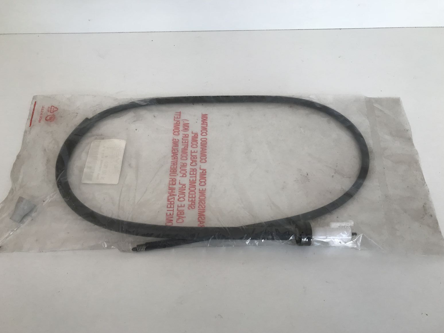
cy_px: 172
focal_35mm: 29
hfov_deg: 61.7
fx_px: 372
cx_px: 220
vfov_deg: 48.2
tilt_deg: -56.8
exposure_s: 1/100
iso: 40
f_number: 1.8
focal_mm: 3.99
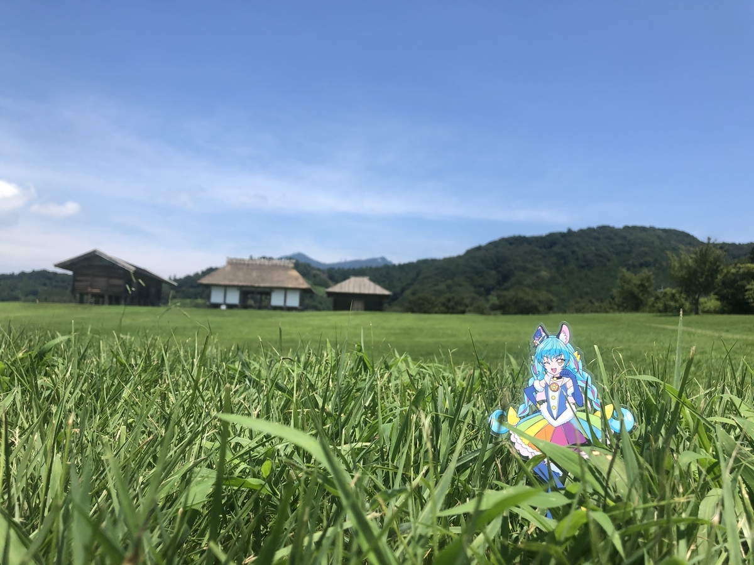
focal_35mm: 28
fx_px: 610
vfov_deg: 49.7
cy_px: 282
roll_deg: -2.6
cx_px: 377
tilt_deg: +6.5
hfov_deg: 63.4
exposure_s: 1/1621
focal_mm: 4
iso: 20
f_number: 1.8
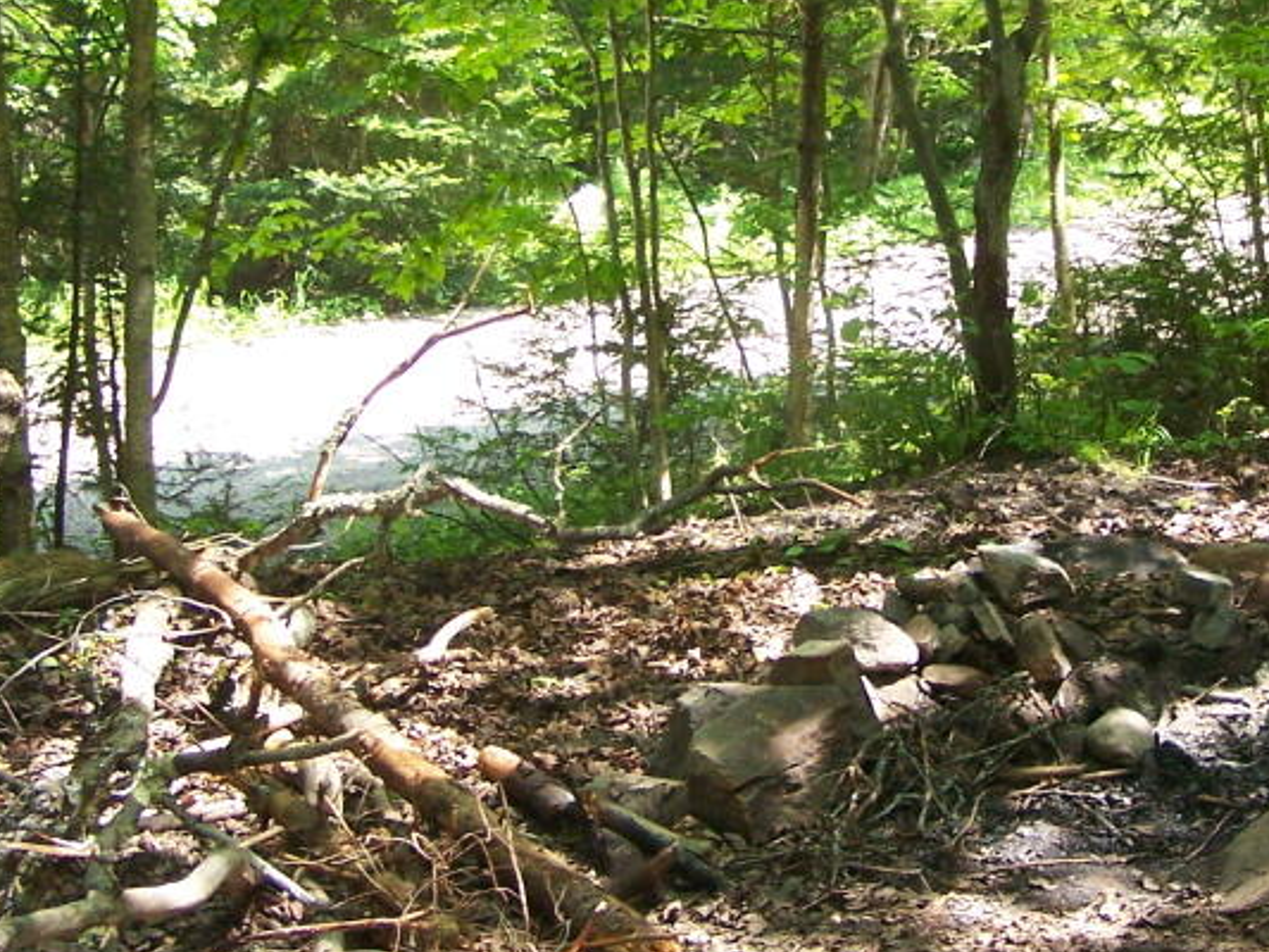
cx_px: 821
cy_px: 357
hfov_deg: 26.6
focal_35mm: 73
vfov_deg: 20.1
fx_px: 2677
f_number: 2.8
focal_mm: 6.3
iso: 200
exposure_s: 1/200
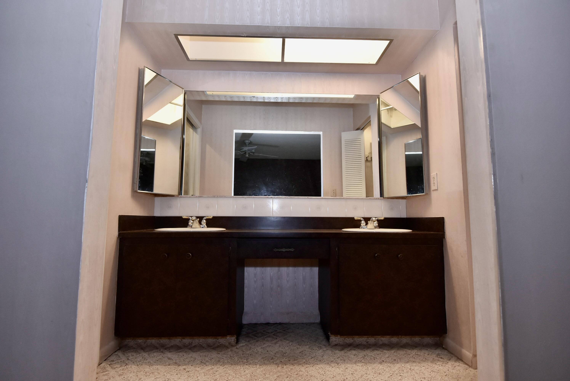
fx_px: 285
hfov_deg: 90.0
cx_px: 285
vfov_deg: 67.5
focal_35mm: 18
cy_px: 190
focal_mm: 12
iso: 800
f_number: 5.6
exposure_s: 1/60
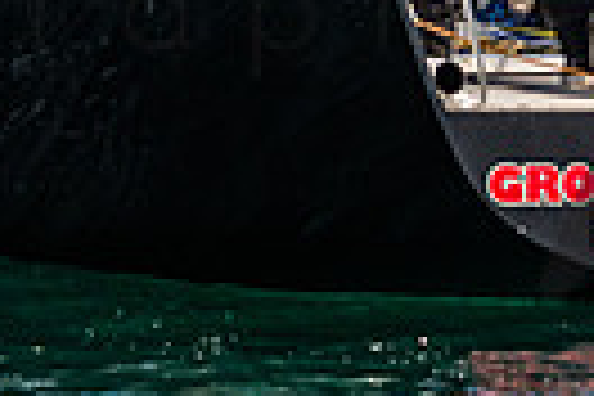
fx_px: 13743
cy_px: -326
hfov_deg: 2.5
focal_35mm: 833
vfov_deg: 1.6
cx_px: 342
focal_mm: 190
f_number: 5.6
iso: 400
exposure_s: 1/5000
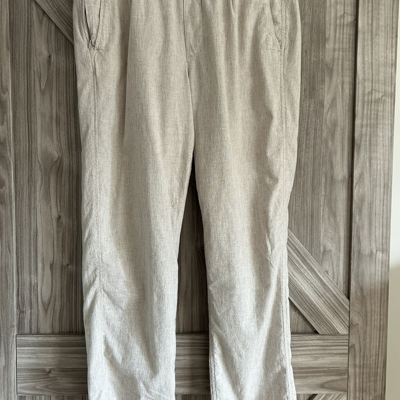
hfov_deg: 52.5
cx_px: 199
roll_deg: -0.4
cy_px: 182
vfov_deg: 52.5
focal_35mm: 31
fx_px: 405
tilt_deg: -2.5
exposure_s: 1/121
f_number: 1.5
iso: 100
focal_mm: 5.7
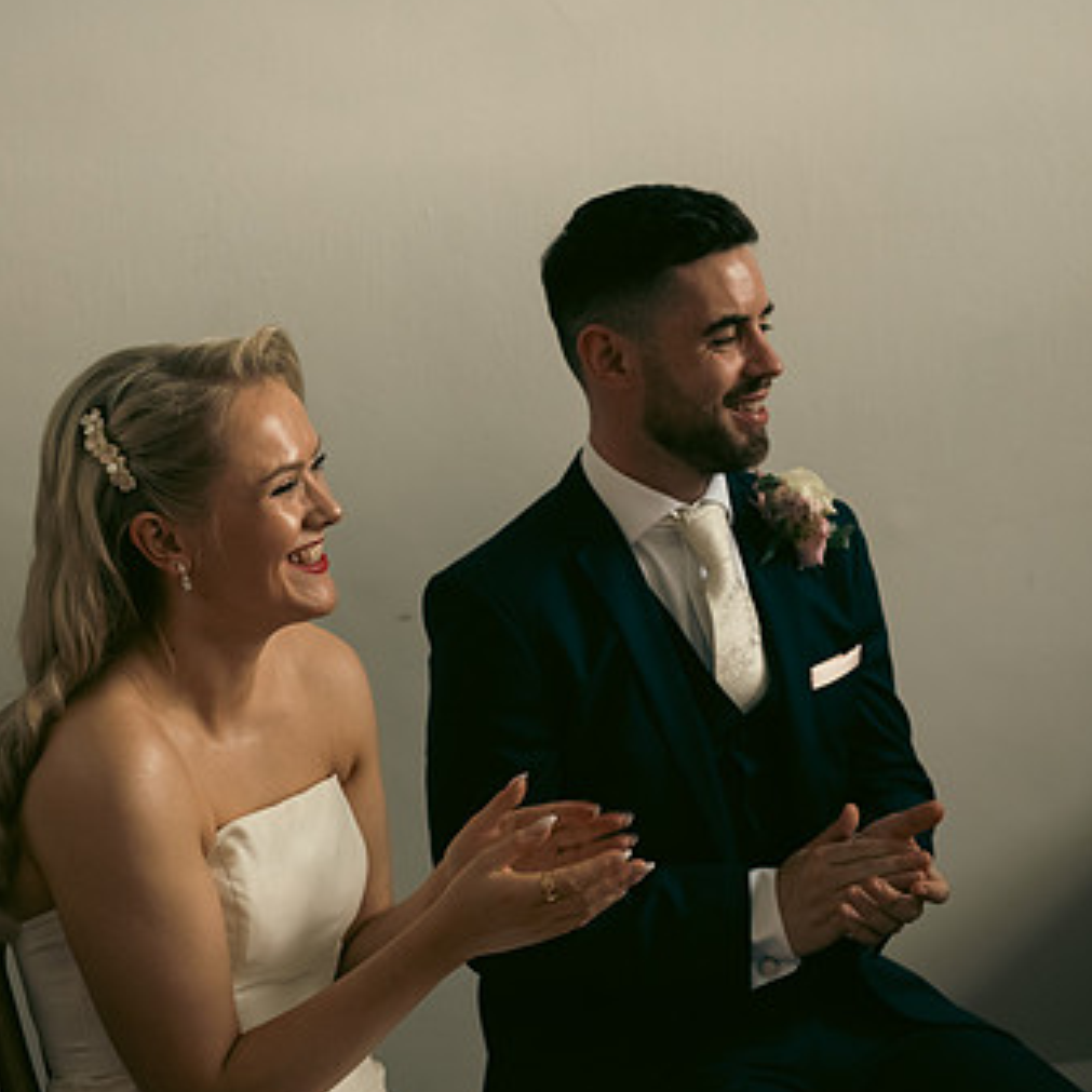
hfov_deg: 21.1
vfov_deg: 21.1
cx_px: 496
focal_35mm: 82
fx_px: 2927
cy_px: 575
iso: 800
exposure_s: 1/160
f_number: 3.5
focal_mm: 56
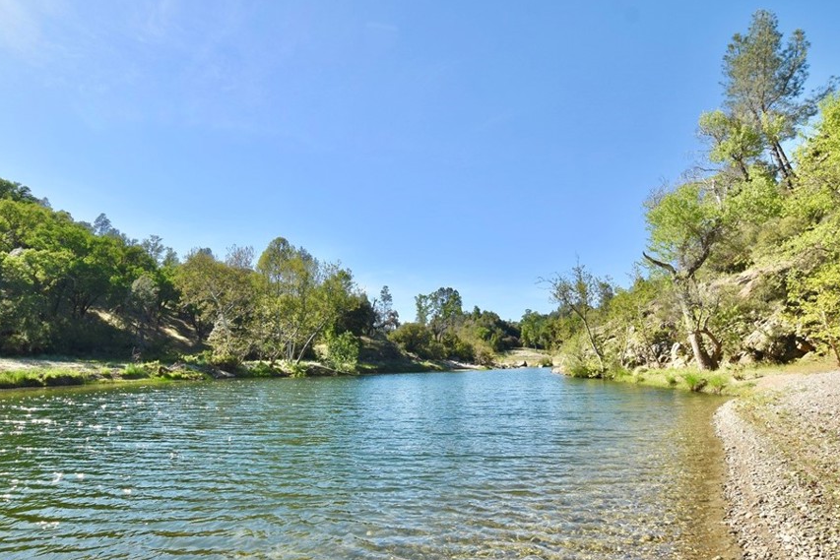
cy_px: 316
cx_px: 394
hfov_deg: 89.9
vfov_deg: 67.1
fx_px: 420
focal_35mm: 18
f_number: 7.1
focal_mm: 10
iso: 200
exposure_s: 1/400
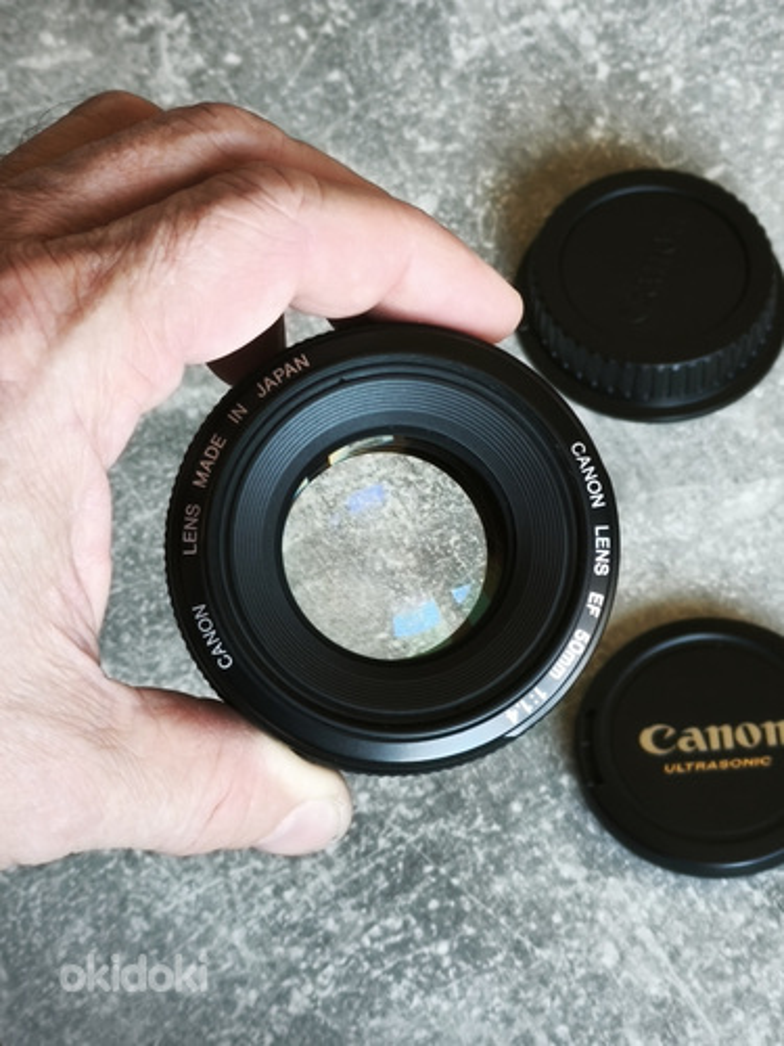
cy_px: 523
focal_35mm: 50
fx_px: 1510
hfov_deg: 29.1
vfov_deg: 38.2
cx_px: 392
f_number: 1.9
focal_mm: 7.1
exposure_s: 1/50
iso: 1000
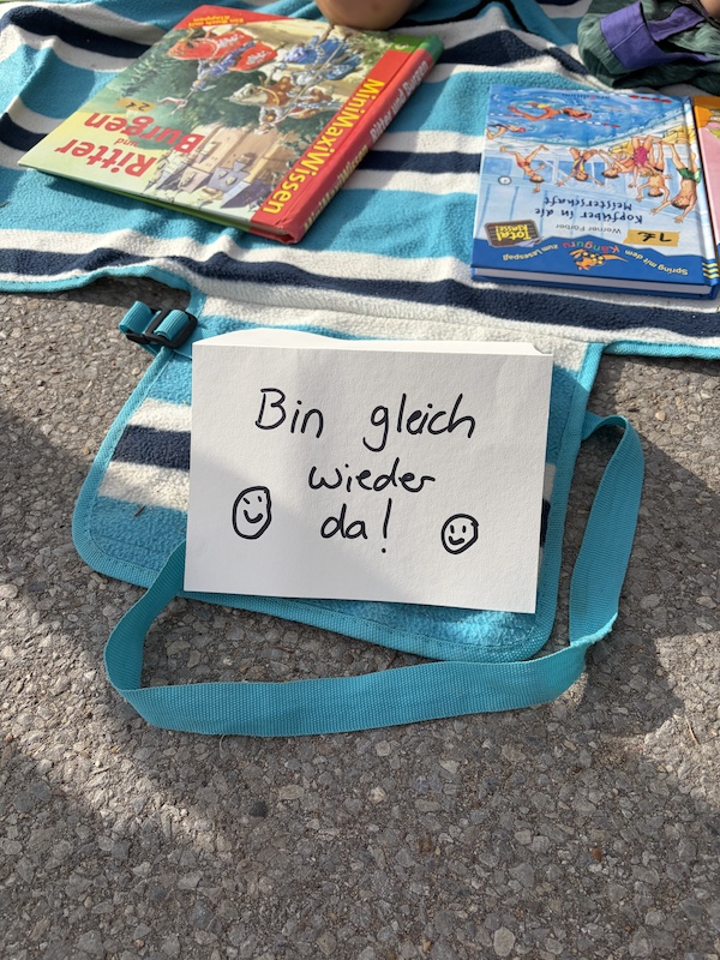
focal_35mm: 26
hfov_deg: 53.1
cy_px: 480
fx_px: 721
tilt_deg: -56.3
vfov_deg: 67.3
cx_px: 360
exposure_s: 1/6993
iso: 64
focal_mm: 5.96
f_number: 1.6
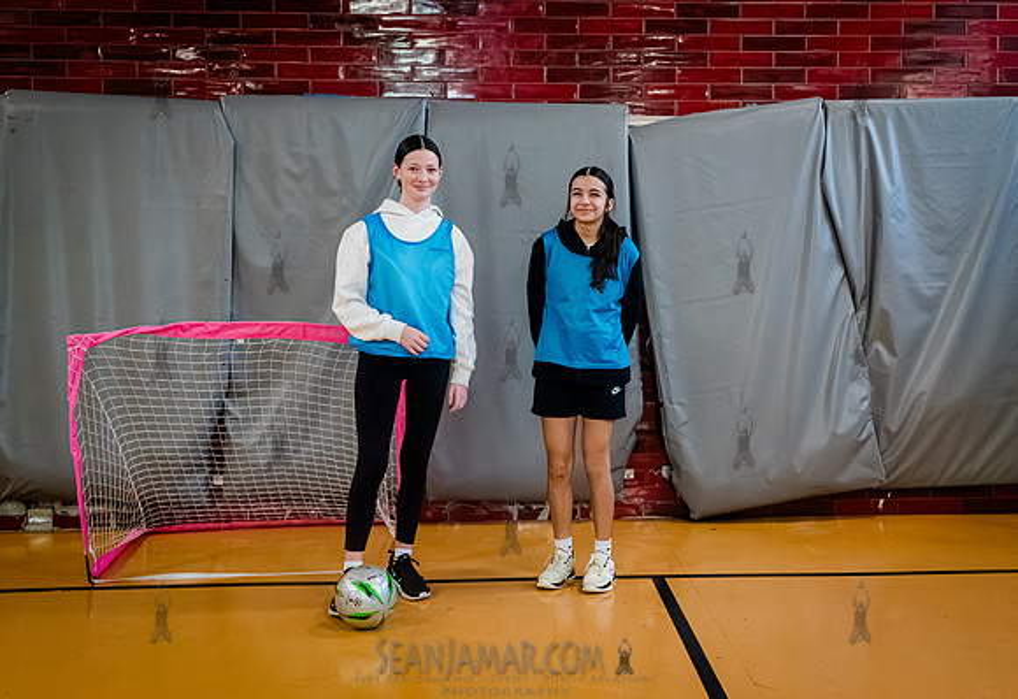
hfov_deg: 48.5
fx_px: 1125
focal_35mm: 39
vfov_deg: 34.5
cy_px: 329
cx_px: 578
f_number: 5.6
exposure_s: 1/800
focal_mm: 35
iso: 8000
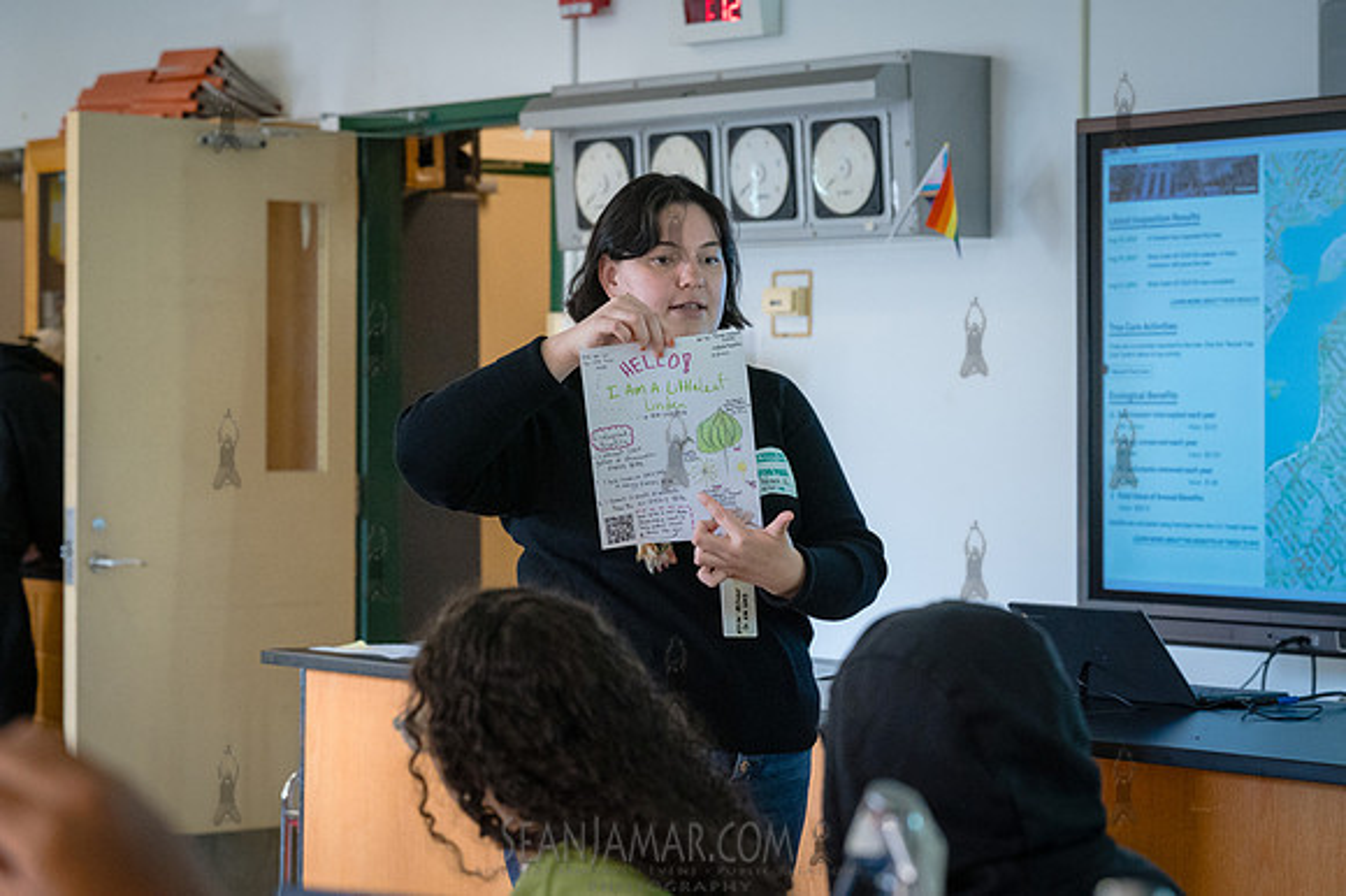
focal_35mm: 87
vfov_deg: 15.7
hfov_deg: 23.4
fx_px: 3251
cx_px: 669
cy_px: 448
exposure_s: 1/500
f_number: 5
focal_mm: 86
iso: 6400
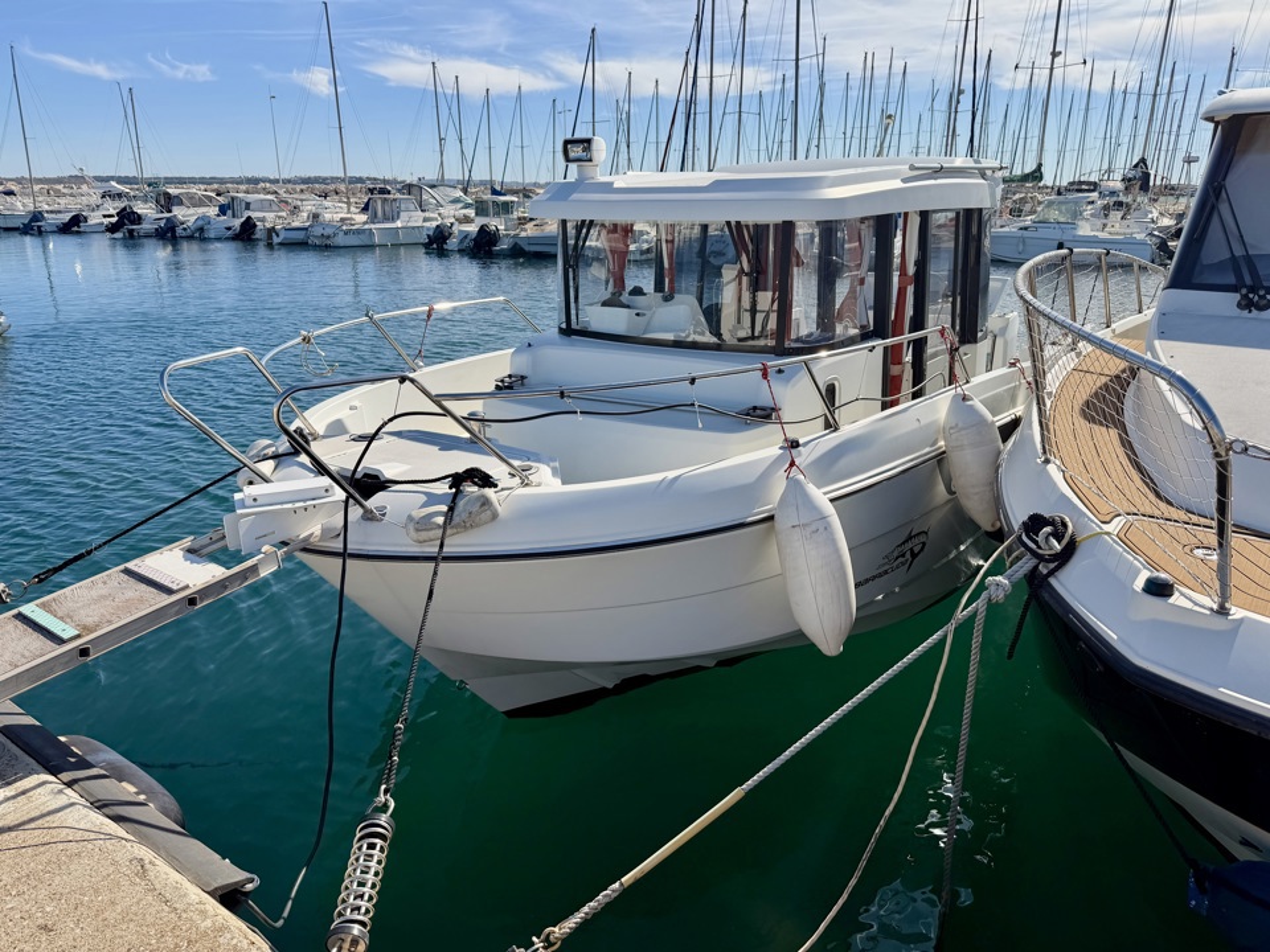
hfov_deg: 71.6
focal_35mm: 24
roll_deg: +0.7
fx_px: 881
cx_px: 635
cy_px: 476
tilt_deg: -17.7
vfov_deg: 56.8
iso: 80
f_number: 1.78
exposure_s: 1/5714
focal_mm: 6.76
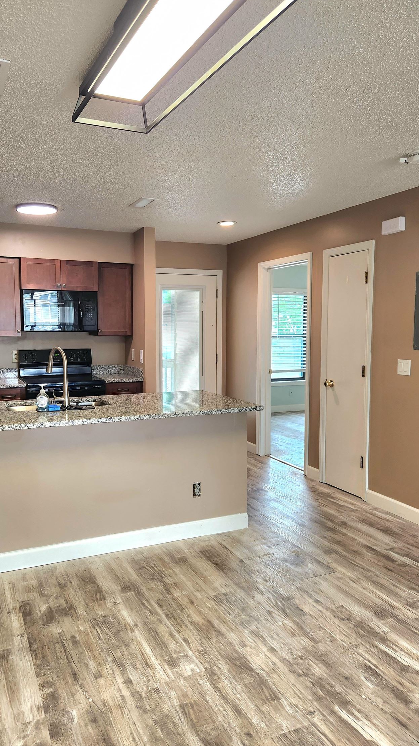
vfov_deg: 71.9
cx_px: 177
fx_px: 514
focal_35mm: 26
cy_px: 361
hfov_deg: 44.2
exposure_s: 1/120
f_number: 1.8
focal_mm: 5.4
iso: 100
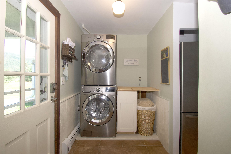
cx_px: 116
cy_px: 77
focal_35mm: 16
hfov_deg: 95.0
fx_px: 106
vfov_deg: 72.1
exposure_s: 1/30
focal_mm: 11
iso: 200
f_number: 8
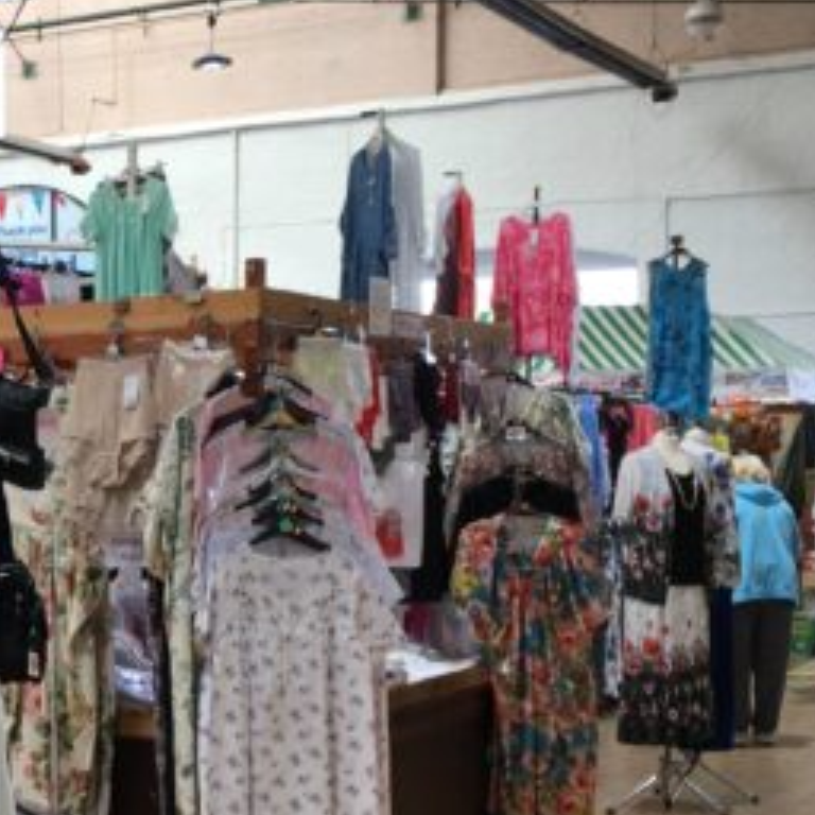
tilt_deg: -2.0
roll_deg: +0.3
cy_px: 538
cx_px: -181
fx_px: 2051
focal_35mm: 77
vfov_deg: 22.4
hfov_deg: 20.9
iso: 32
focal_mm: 4.15
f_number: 2.2
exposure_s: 1/50
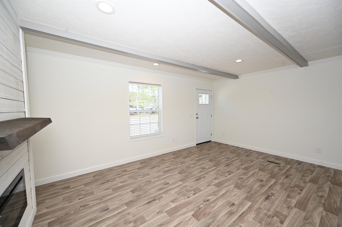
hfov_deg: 104.3
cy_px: 114
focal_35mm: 14
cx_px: 171
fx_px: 133
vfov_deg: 81.1
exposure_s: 1/100
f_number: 5.6
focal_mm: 14
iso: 200
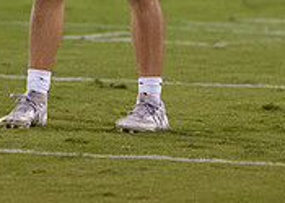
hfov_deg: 2.2
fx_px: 7552
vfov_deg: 1.5
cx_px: 59
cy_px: -152
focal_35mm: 933
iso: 2000
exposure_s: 1/1600
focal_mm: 200
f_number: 2.8
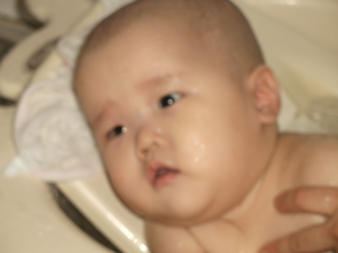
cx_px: 169
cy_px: 126
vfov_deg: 11.2
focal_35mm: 132
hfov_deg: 14.9
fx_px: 1289
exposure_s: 1/60
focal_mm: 28.4
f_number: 4
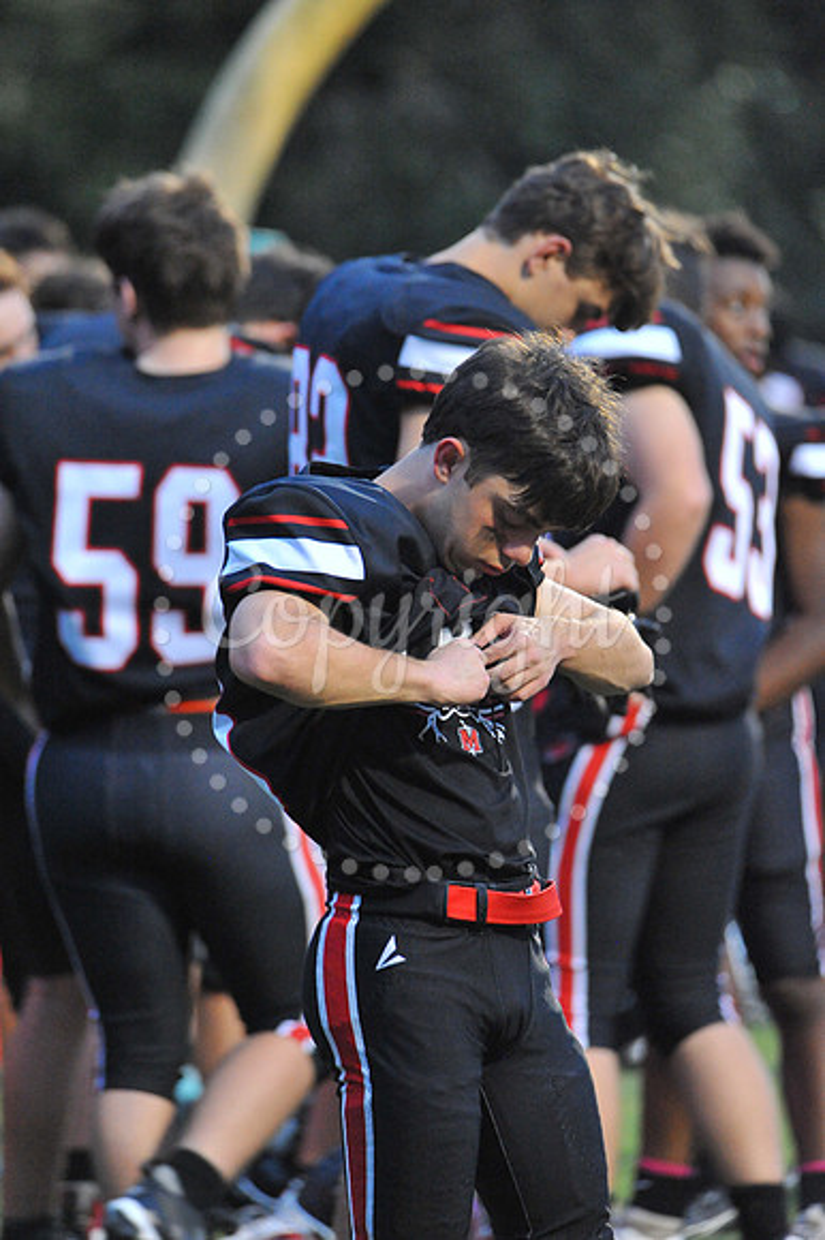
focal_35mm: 450
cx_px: 412
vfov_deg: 4.6
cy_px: 620
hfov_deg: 3.1
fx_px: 15486
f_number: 6
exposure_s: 1/125
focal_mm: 450
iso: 6400
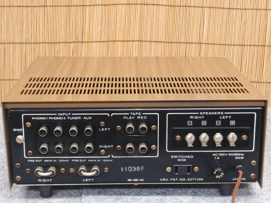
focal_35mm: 75
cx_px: 128
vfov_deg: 19.6
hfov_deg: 26.0
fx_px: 587
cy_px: 112
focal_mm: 11.7
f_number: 4.1
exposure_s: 1/25
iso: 400
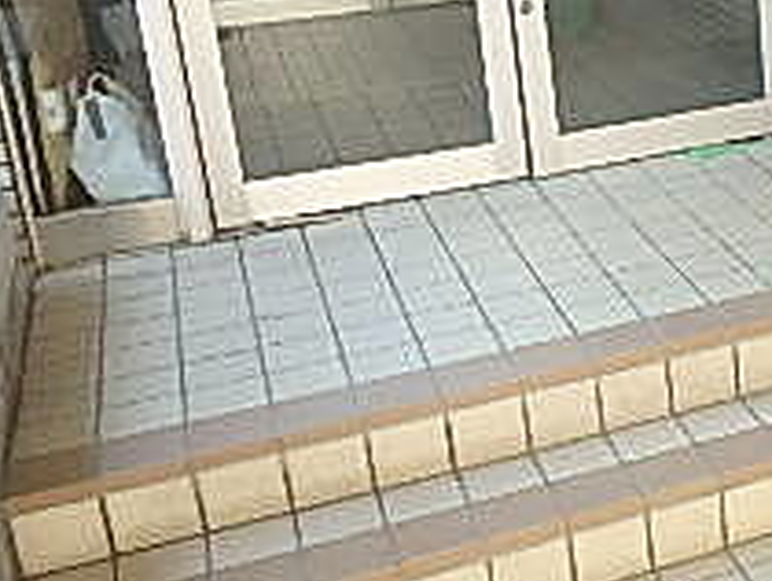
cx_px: 1048
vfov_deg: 22.8
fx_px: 1429
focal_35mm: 64
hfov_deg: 25.3
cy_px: 169
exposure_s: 1/30
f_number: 3.5
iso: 250
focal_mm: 3.7
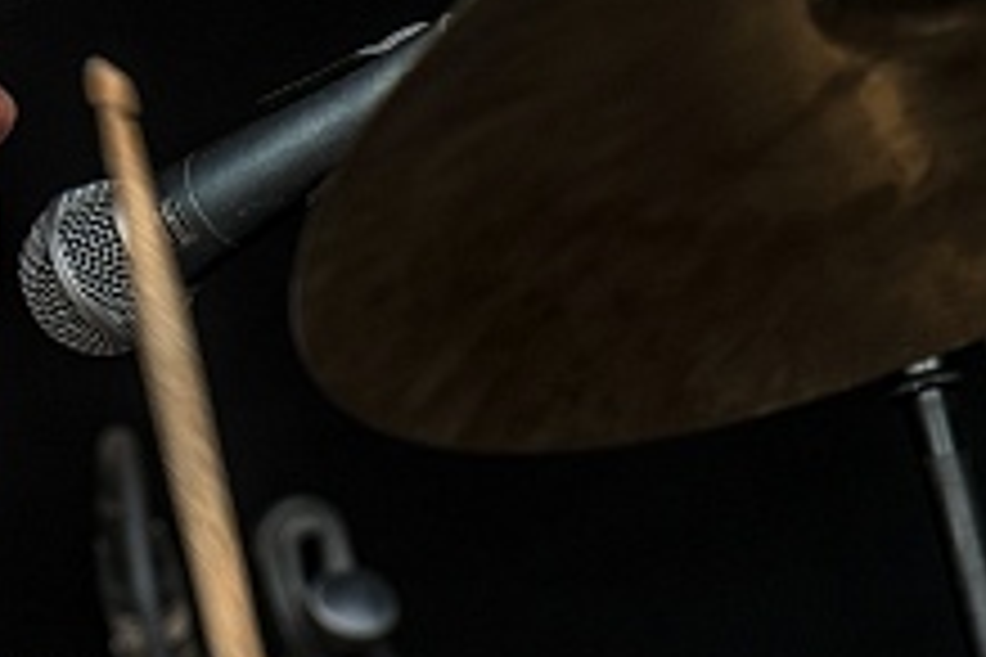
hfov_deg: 2.5
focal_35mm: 839
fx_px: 22977
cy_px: 544
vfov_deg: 1.6
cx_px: -77
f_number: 4
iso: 64
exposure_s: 1/200
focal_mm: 170
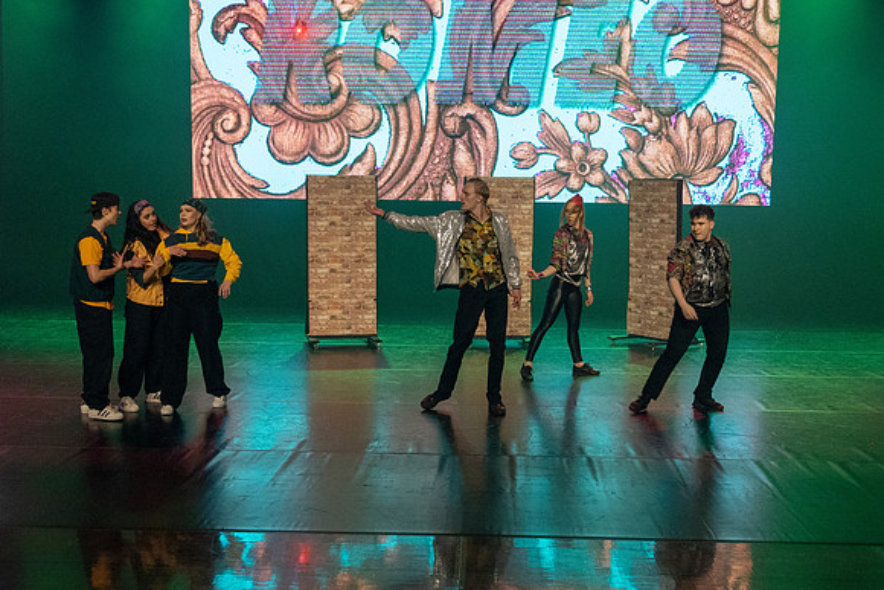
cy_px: 385
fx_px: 1249
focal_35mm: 51
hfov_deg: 39.0
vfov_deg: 26.5
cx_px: 444
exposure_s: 1/100
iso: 3600
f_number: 4
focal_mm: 26
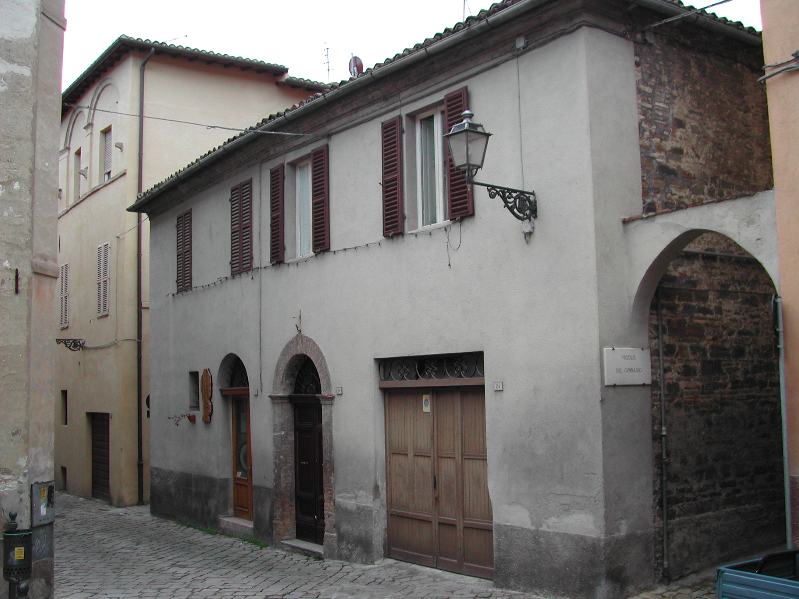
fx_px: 877
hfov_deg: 49.0
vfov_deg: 37.7
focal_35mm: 38
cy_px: 300
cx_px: 400
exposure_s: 1/194
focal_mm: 8
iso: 100
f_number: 2.8
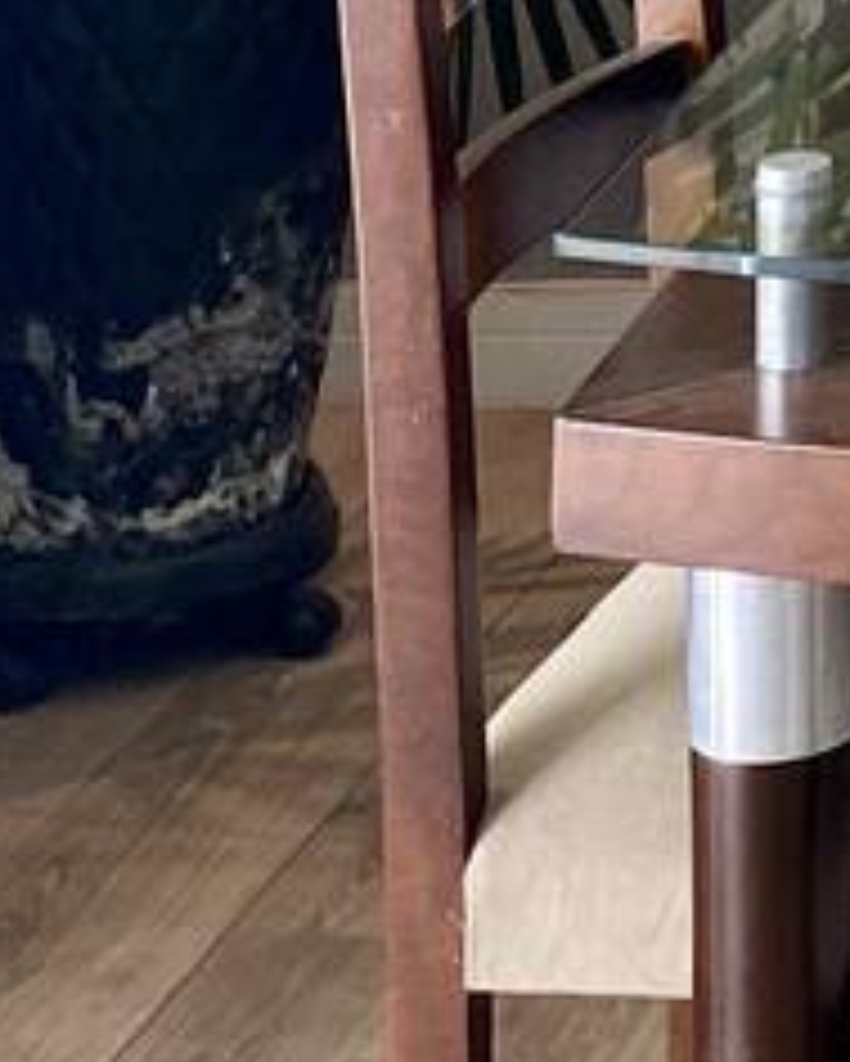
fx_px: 4871
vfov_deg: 11.3
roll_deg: -0.8
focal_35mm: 155
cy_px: -1035
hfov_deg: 8.9
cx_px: 2132
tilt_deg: -3.1
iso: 125
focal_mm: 4.25
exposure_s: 1/120
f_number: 1.8
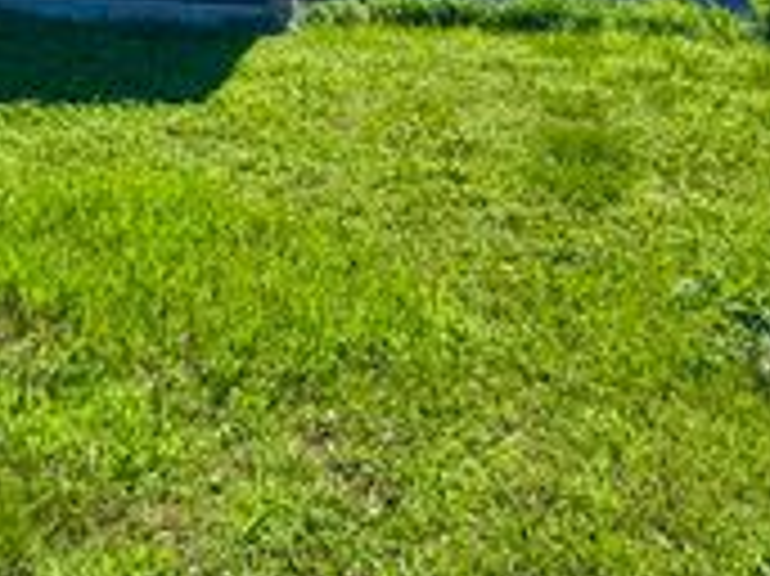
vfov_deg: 28.2
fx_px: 911
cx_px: 225
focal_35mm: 41
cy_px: -194
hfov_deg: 44.7
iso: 50
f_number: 2.2
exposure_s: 1/1567
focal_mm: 2.22
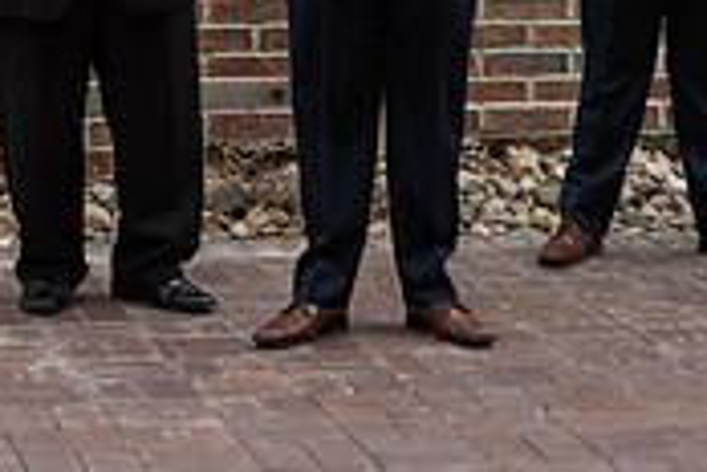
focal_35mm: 183
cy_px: -205
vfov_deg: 7.4
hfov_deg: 11.2
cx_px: 264
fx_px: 3594
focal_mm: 55
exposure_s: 1/200
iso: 500
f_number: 2.8
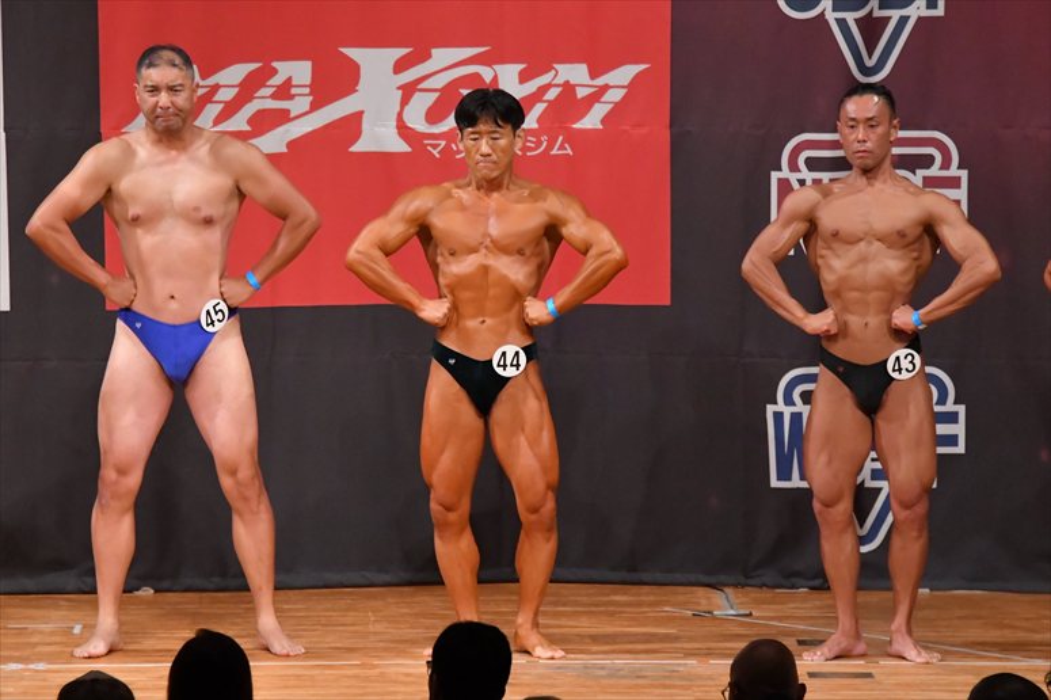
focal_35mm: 270
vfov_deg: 5.1
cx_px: 526
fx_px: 7879
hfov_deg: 7.6
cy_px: 350
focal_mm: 180
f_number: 5.6
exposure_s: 1/400
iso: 8000
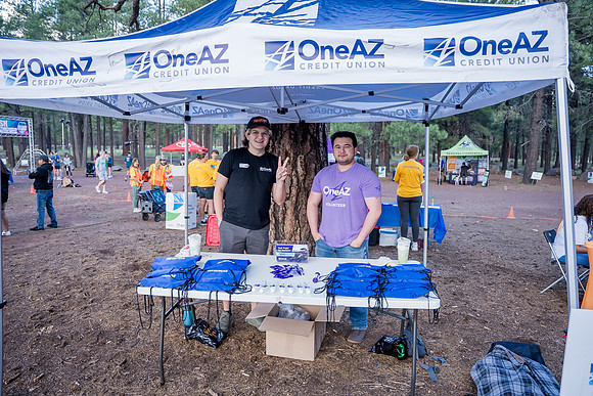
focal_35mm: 24
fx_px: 395
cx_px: 296
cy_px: 198
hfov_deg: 73.7
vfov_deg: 53.2
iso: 400
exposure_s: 1/320
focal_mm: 24
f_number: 3.2
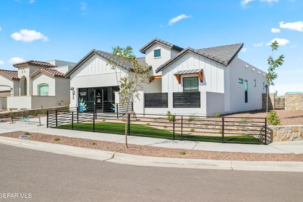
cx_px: 154
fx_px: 252
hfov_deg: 61.9
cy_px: 101
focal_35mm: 30
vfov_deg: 43.6
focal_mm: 29
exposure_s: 1/500
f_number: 11
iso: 800
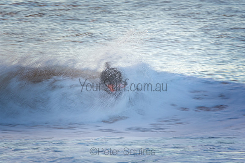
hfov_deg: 2.7
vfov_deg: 1.8
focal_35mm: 750
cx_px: 122
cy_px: 82
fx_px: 5105
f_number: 16
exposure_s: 1/25
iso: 100
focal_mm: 500
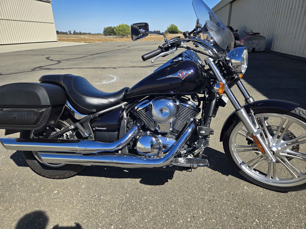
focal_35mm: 23
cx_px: 153
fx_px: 203
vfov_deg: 58.9
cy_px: 114
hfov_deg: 73.9
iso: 25
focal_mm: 5.4
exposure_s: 1/1488
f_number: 1.8
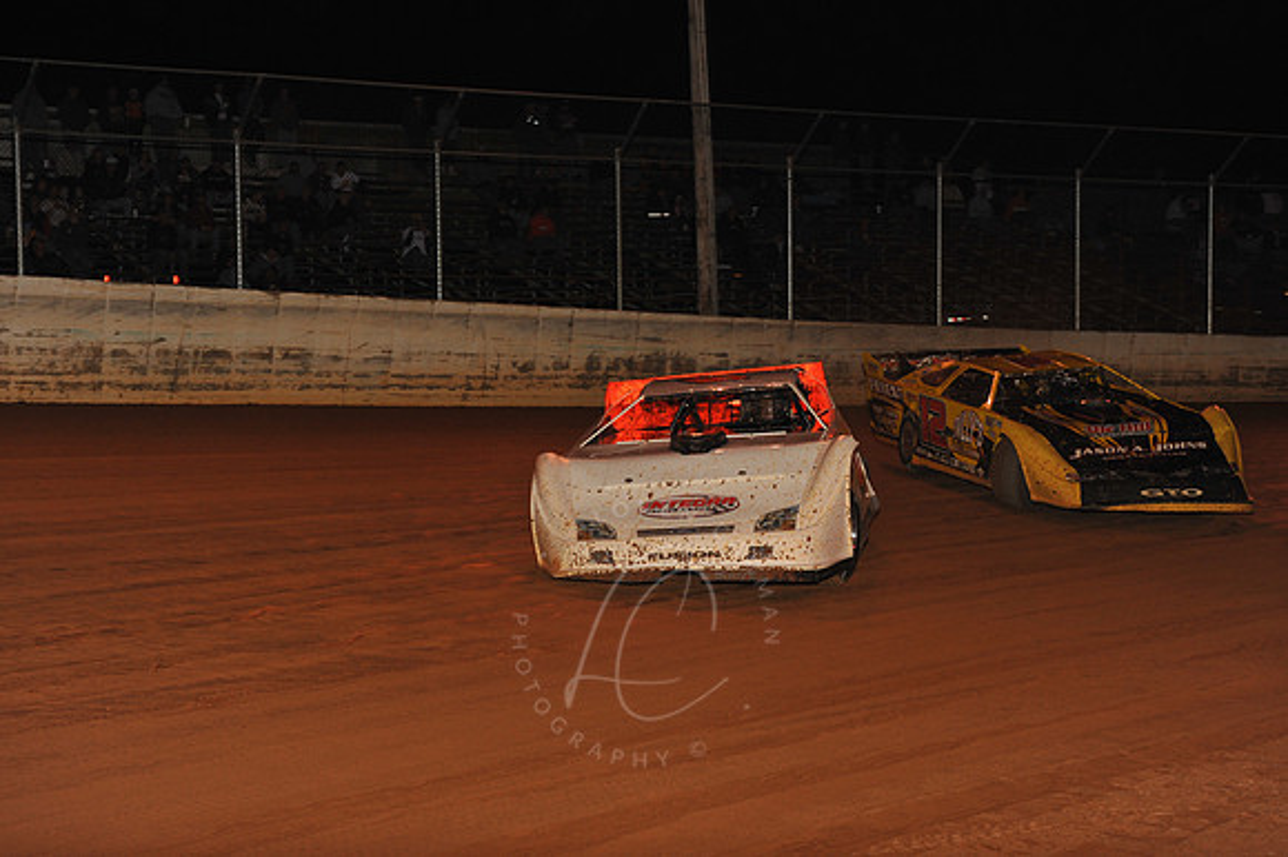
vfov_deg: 19.4
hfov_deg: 28.9
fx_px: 2503
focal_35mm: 70
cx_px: 644
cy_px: 428
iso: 800
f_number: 7.1
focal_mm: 70
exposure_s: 1/320
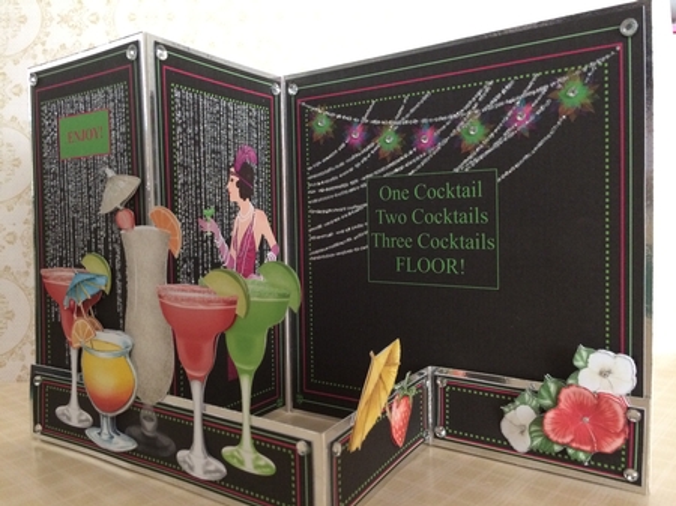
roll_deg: +0.5
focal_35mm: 29
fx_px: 566
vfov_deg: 48.2
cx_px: 338
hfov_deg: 61.7
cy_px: 253
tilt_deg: -4.6
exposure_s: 1/17
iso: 320
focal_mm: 4.15
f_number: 2.2
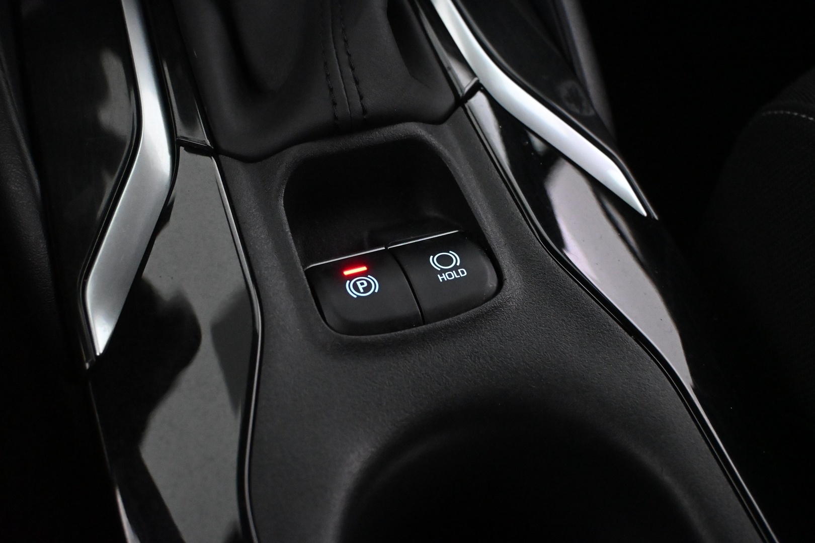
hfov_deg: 45.0
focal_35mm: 44
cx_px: 408
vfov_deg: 30.8
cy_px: 272
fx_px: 985
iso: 8000
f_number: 4.8
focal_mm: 29
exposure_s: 1/60
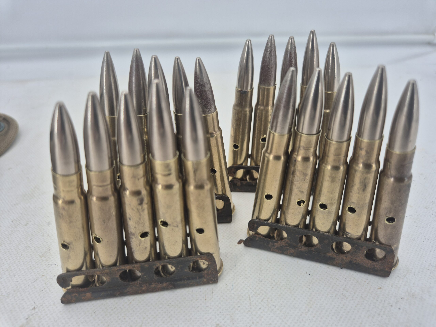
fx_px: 290
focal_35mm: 23
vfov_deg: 58.9
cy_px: 164
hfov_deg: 73.9
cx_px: 218
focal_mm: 5.4
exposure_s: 1/506
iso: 25
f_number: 1.8
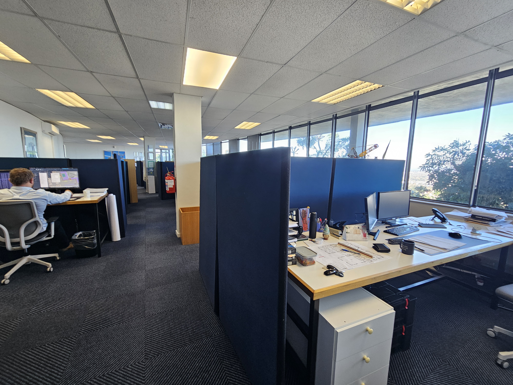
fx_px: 193
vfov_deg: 89.9
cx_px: 256
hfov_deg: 106.2
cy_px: 192
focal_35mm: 13
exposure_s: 1/50
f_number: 2.2
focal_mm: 2.2
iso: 64
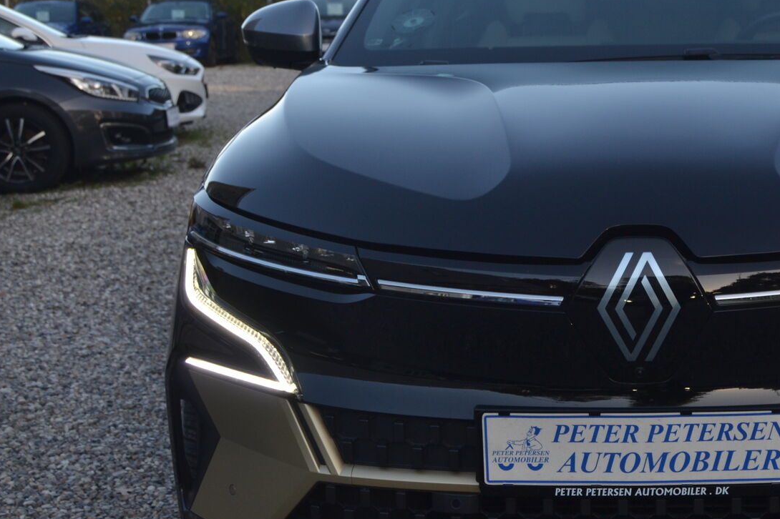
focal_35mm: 74
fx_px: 1603
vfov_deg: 18.4
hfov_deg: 26.7
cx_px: 643
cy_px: 220
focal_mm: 28
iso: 100
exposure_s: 1/160
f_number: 6.3
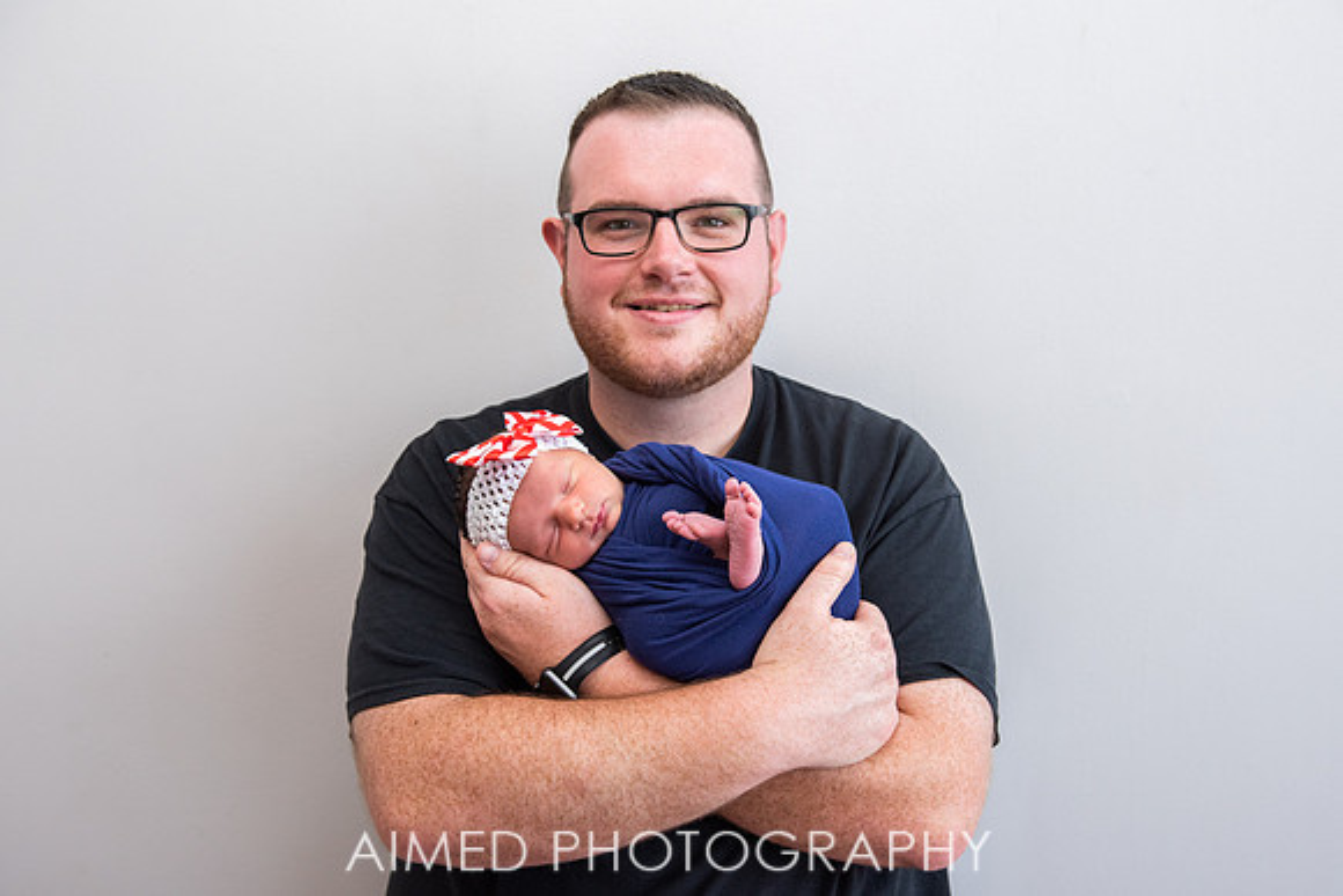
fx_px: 1498
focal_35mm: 40
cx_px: 699
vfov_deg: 33.3
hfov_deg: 48.3
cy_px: 473
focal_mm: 38
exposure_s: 1/250
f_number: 4.5
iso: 800
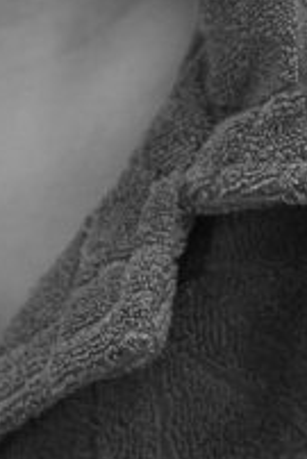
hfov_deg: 5.4
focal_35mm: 252
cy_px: -68
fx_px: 3217
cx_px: -157
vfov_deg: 8.1
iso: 200
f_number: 4
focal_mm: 42.5
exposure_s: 1/320
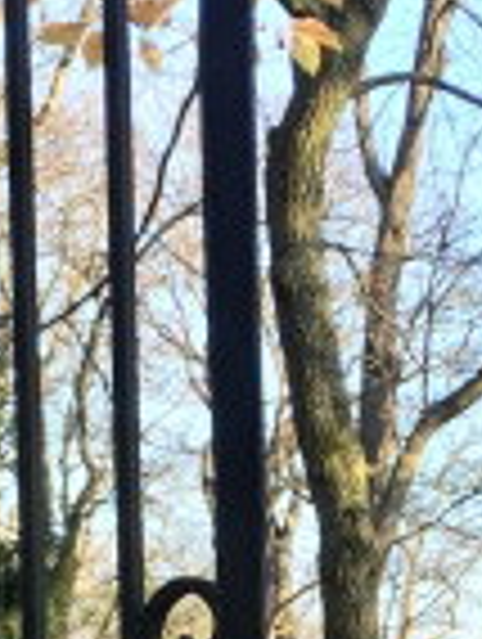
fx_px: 2573
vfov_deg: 13.6
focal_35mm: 139
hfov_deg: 10.6
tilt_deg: -2.7
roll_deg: +1.6
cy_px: 839
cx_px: 450
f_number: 2.2
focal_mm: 4.15
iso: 25
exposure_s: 1/100
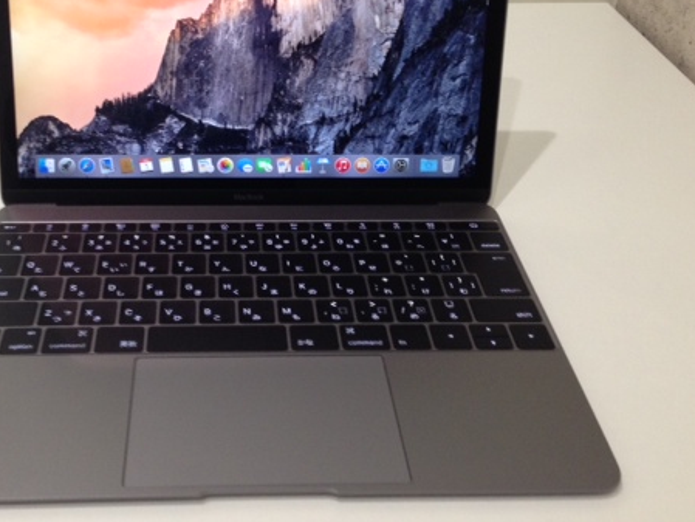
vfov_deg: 30.5
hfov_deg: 40.0
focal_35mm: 47
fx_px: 944
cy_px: 152
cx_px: 243
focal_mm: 4.12
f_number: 2.4
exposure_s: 1/20
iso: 125
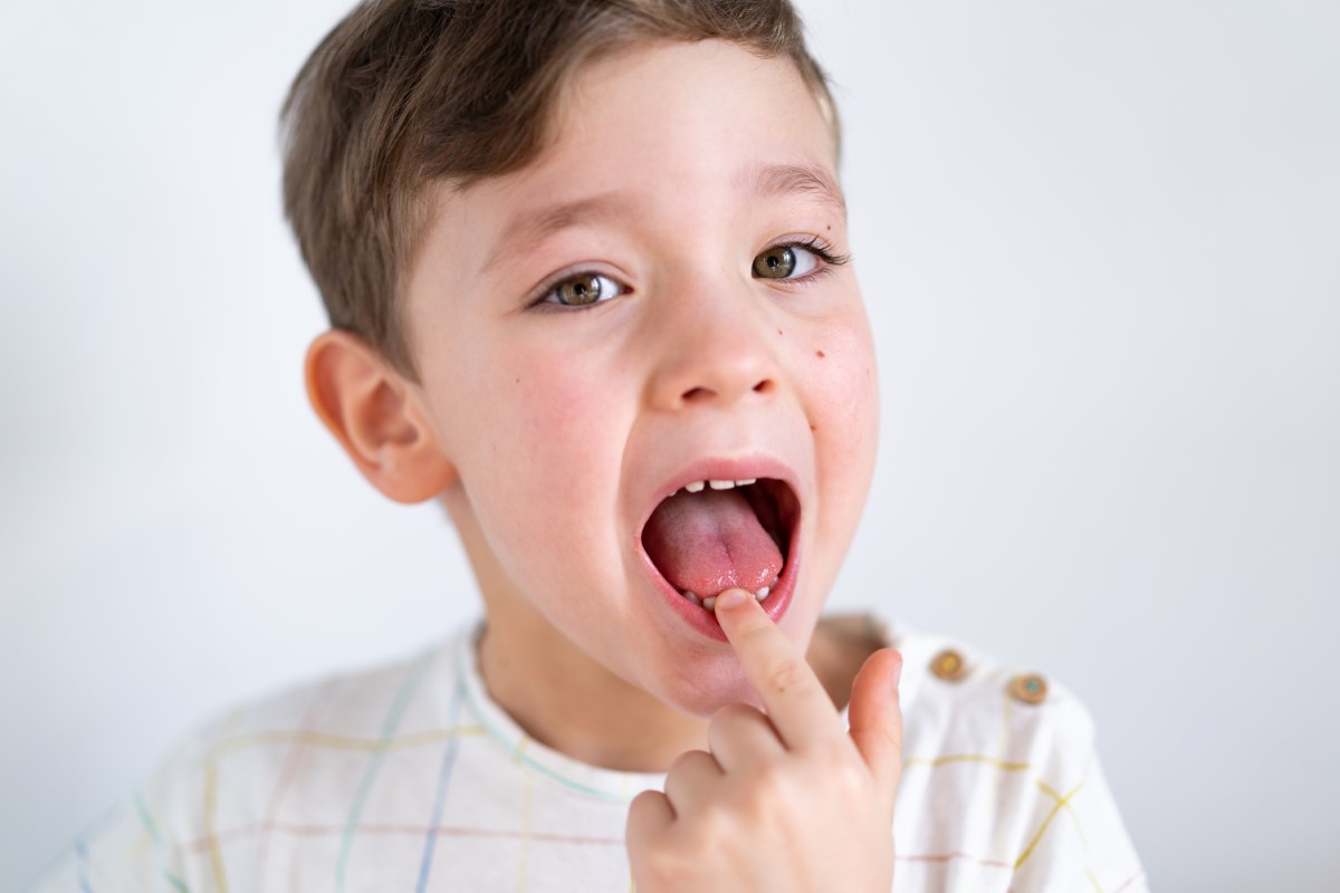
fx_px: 2047
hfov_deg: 36.2
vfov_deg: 24.6
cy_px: 446
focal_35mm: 55
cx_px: 670
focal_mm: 55
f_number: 1.8
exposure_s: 1/320
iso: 100
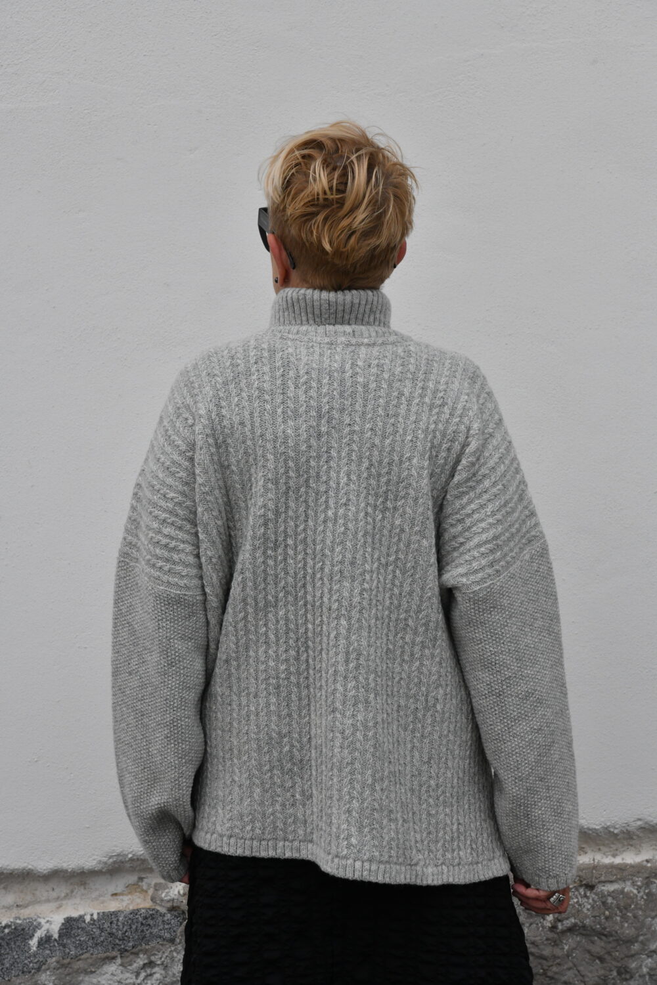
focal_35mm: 70
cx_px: 328
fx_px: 1916
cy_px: 492
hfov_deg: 19.5
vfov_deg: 28.8
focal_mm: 70
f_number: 13
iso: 1600
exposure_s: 1/750
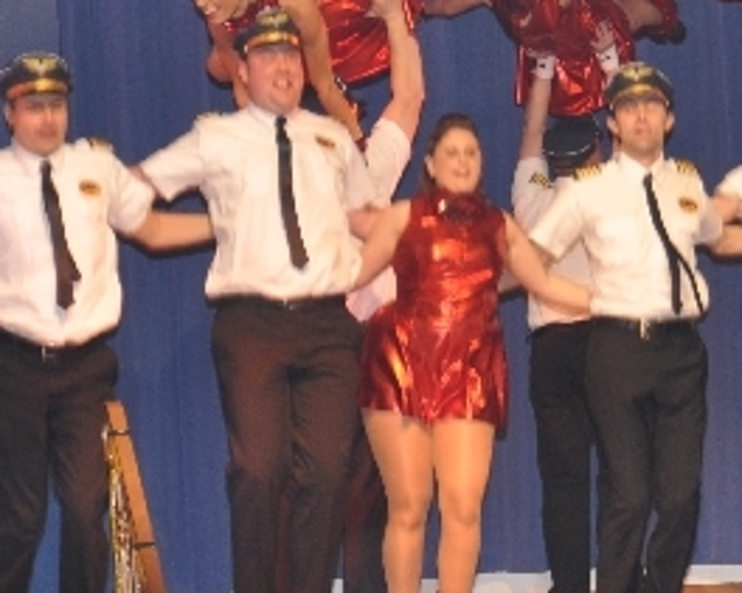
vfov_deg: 6.2
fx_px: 5422
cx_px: 503
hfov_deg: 7.8
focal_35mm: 247
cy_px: 58
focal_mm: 58
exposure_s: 1/60
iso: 400
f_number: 5
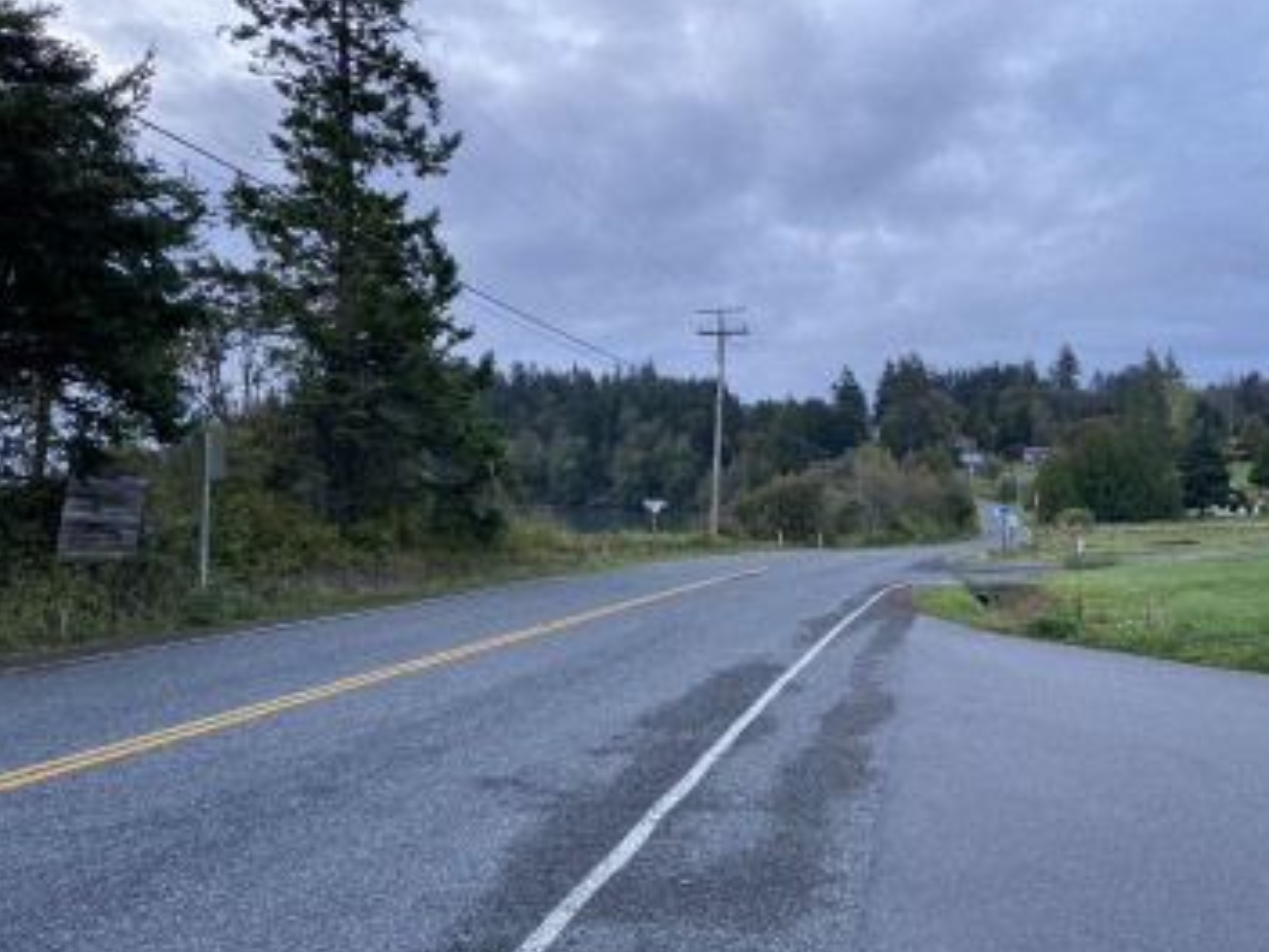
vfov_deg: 51.4
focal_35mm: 27
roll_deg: -1.0
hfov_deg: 65.3
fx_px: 990
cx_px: 649
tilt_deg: +1.6
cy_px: 480
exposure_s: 1/99
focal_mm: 4.25
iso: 125
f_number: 1.8
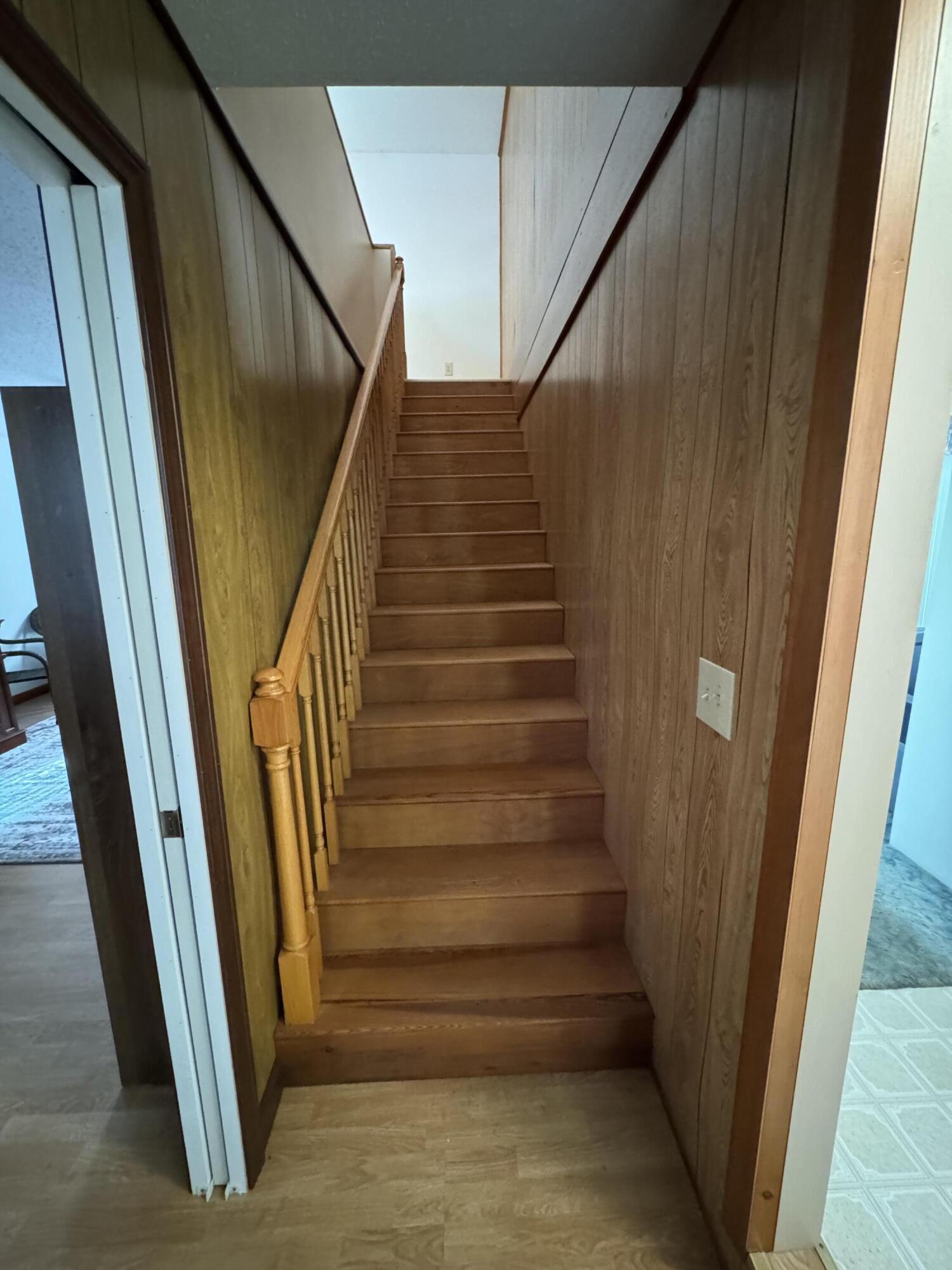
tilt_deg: -11.0
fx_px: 513
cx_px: 476
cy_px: 635
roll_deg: +1.1
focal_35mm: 14
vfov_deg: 102.1
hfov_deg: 85.7
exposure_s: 1/30
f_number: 2.2
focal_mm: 2.22
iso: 1250
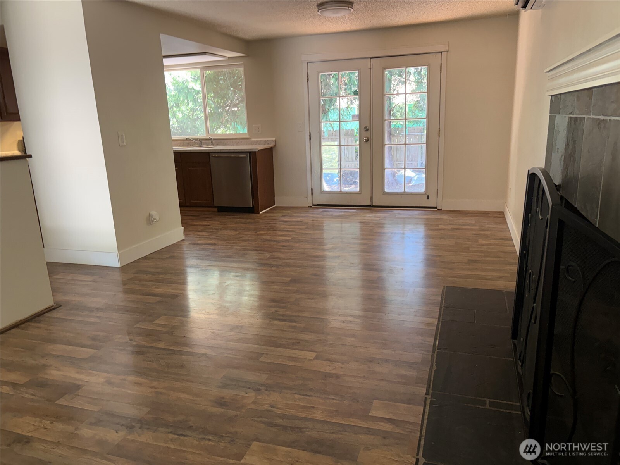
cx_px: 310
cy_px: 232
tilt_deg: -14.0
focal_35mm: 26
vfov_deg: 53.1
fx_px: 466
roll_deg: +1.8
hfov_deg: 67.3
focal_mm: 5.96
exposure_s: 1/60
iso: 200
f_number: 1.6
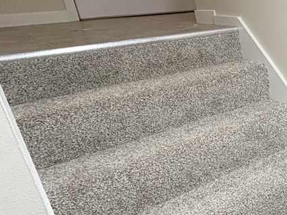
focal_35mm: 42
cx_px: 388
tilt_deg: -17.8
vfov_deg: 34.3
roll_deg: +2.2
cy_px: 91
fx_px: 348
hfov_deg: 31.9
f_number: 2.2
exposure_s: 1/60
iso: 250
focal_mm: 2.22
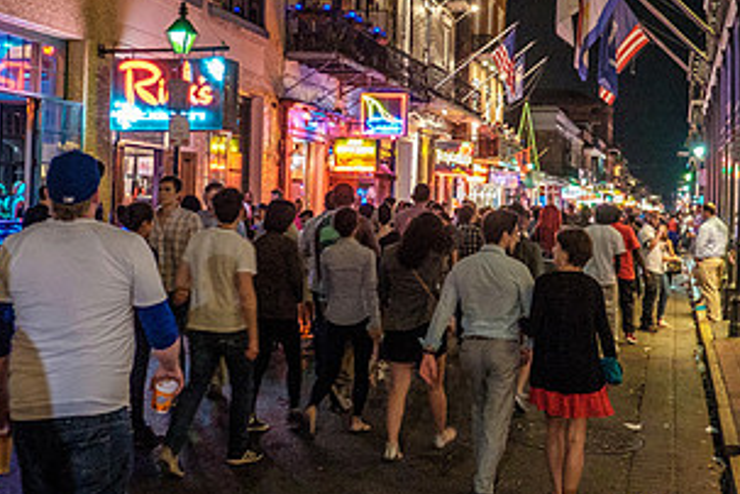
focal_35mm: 53
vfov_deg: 25.4
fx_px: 1089
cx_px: 398
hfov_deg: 37.5
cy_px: 163
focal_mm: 18
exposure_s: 1/30
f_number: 2.8
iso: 3200
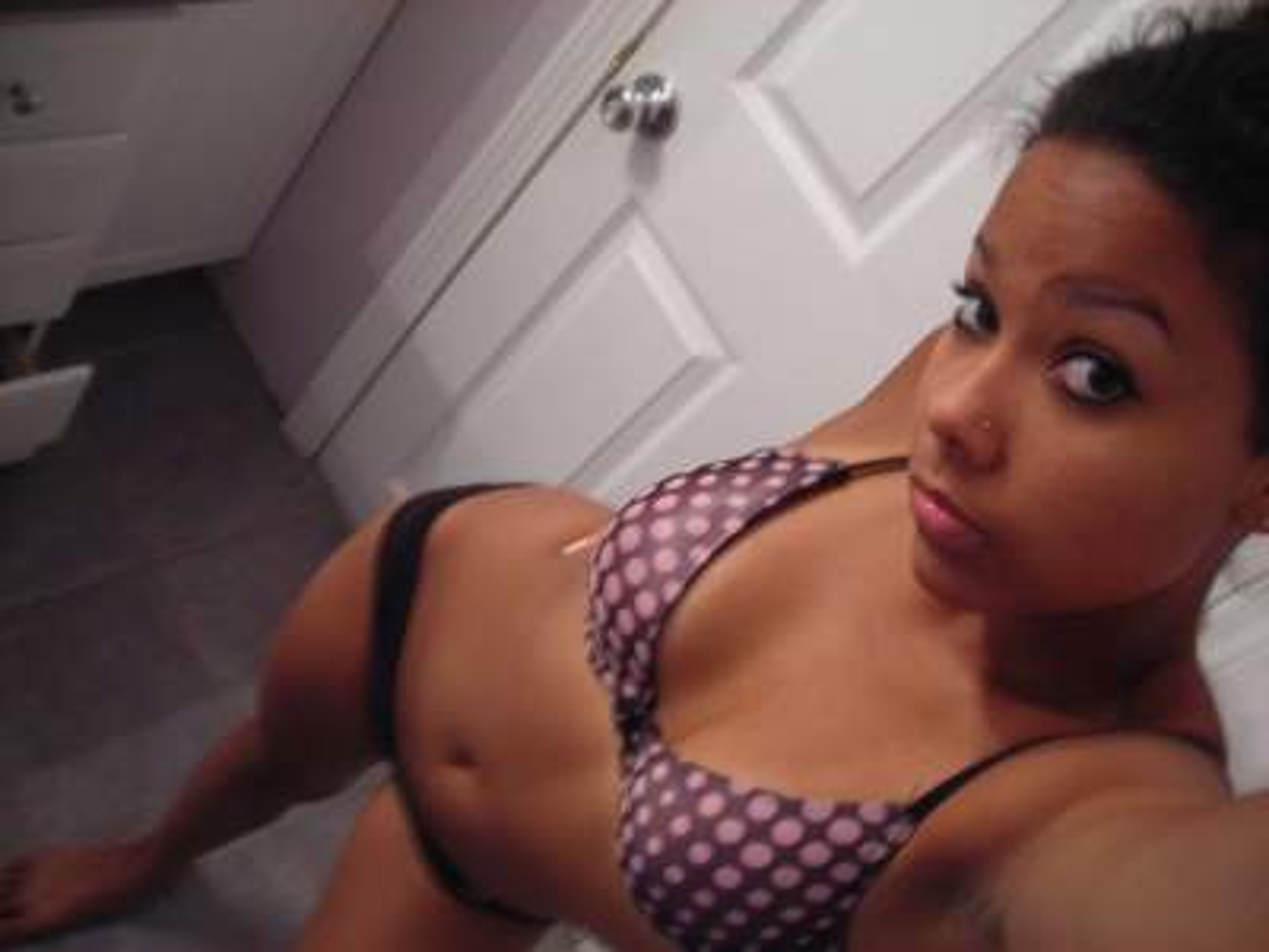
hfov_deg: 49.0
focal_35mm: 38
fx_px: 1393
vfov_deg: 37.7
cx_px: 634
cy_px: 476
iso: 127
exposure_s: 1/4.1
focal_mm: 6.3
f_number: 3.2
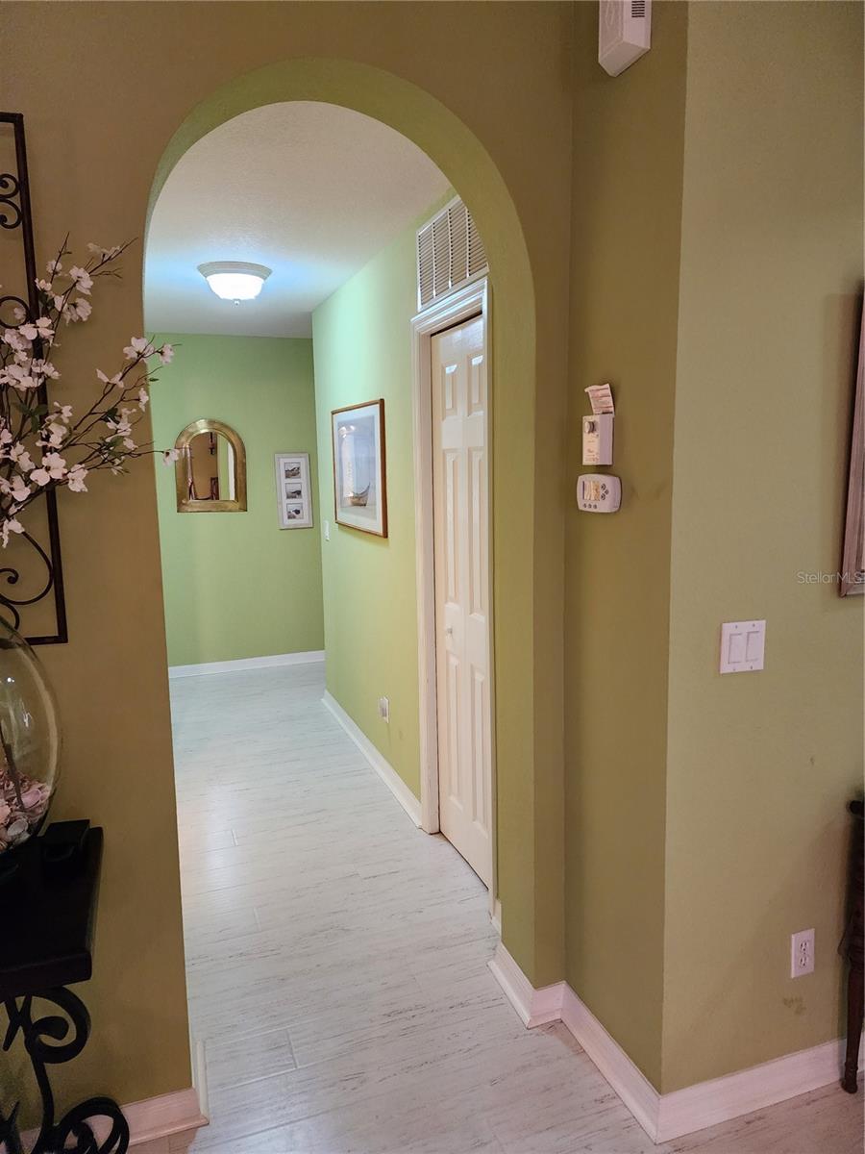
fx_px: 766
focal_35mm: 23
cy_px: 577
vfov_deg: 73.9
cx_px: 432
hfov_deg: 58.9
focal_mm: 6.4
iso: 640
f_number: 1.8
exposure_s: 1/120
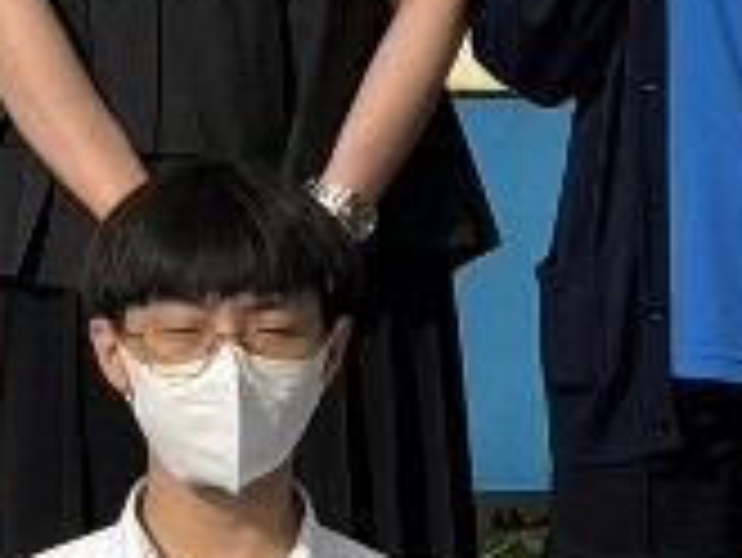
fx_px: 6392
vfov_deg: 5.0
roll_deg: +0.9
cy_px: 256
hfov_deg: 6.5
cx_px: 1457
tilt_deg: -1.1
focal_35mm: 298
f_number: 1.78
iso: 64
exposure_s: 1/6536
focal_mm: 6.76
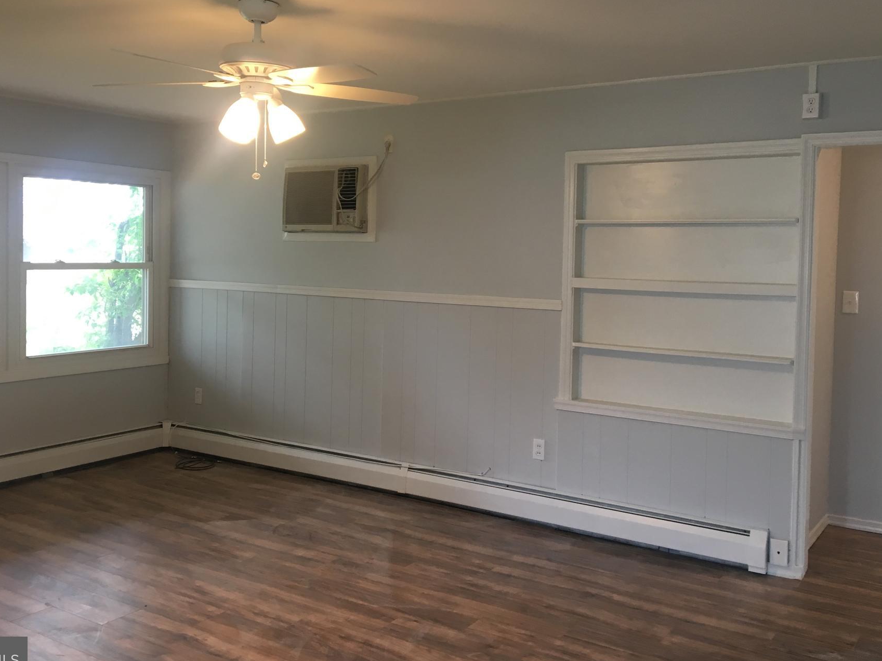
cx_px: 430
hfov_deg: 52.6
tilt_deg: -2.5
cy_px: 280
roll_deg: -0.8
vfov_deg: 40.6
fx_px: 892
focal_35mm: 35
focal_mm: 4.15
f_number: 2.2
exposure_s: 1/30
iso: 64
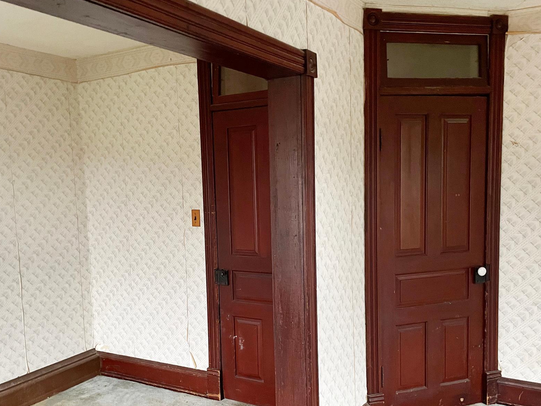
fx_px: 531
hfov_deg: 53.9
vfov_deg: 41.7
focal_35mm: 34
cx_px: 250
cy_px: 229
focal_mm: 4.2
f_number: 1.6
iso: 640
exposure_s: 1/35
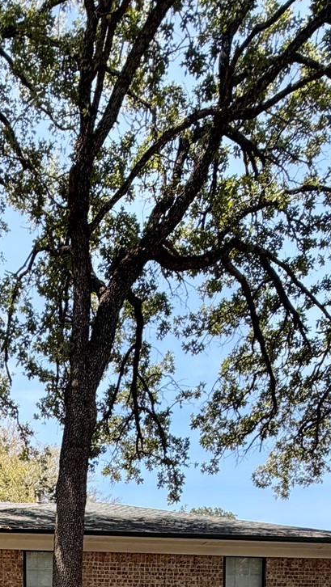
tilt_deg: -3.6
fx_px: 670
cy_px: 755
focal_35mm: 43
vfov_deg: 34.3
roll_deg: +1.3
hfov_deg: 25.9
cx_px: -20
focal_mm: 2.22
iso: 50
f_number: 2.2
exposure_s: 1/502
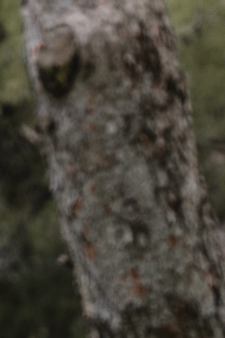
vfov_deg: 3.7
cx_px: 63
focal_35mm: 552
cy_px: 843
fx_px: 5177
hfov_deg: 2.5
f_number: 3.5
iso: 160
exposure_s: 1/320
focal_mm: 70
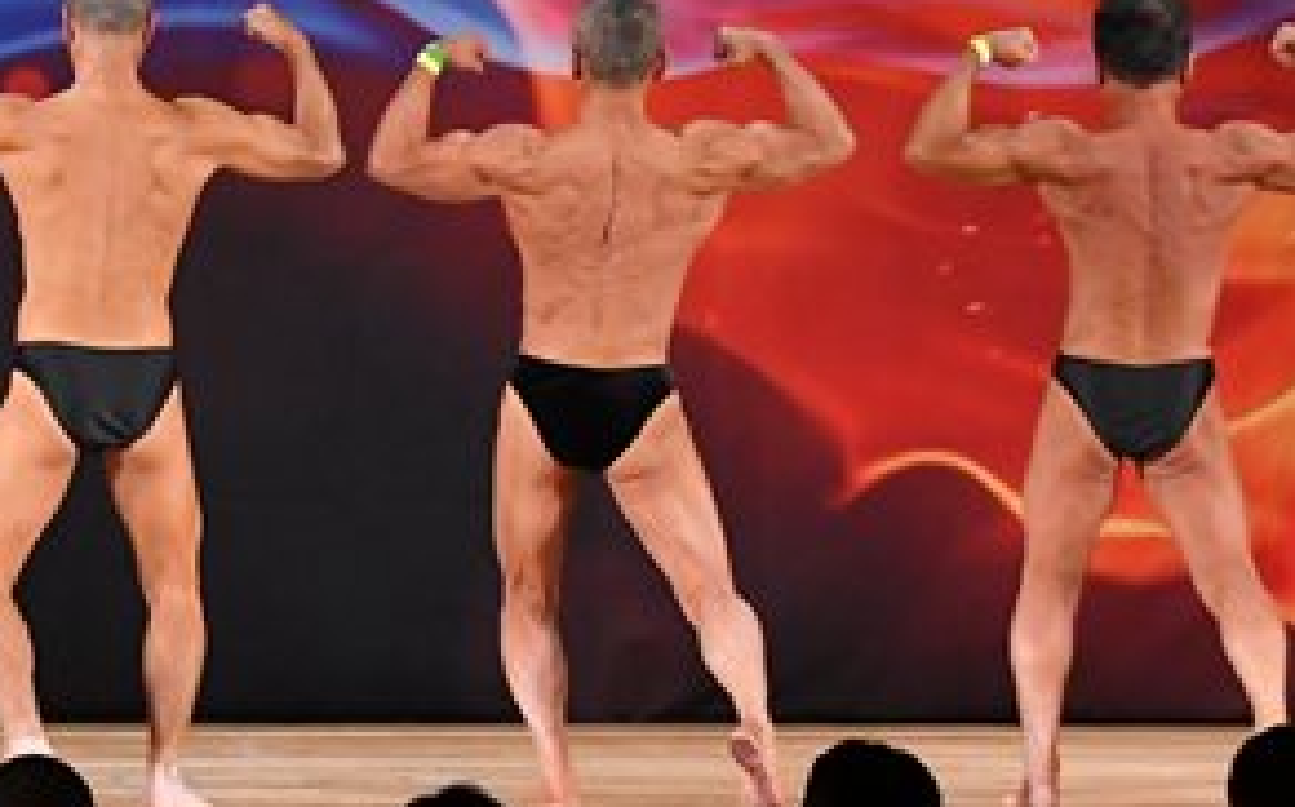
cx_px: 51
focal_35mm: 284
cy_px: 133
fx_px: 10015
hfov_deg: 7.4
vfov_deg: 4.6
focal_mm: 70
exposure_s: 1/400
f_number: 5.6
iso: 3600
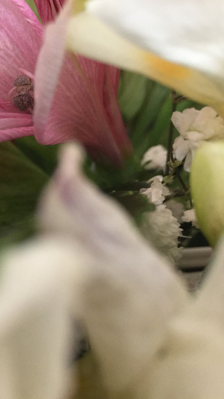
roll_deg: -0.4
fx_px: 454
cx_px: 13
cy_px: 197
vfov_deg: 47.4
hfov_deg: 26.5
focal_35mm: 43
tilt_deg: -21.4
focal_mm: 4.15
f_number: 2.2
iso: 250
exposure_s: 1/33
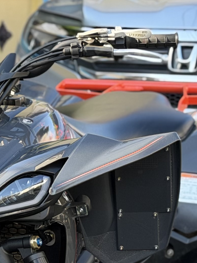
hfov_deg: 7.9
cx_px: 7
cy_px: 235
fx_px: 1412
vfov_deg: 10.6
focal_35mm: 186
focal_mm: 6.76
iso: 64
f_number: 1.78
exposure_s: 1/330
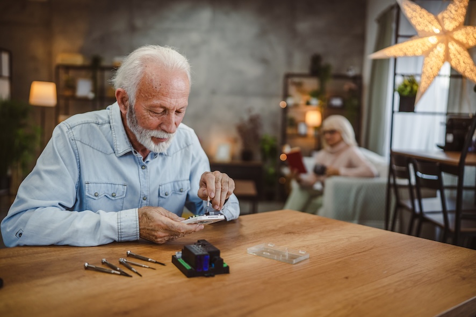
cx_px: 238
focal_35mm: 35
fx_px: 463
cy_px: 158
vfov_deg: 37.9
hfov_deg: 54.4
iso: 800
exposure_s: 1/640
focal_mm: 35
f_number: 1.6
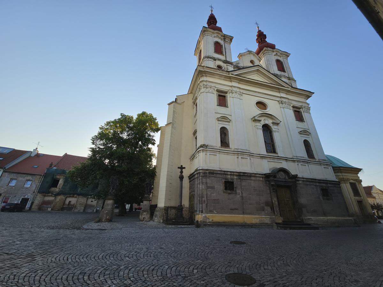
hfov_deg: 106.2
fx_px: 144
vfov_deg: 89.9
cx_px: 192
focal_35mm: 13
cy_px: 144
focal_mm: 2.2
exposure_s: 1/432
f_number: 1.9
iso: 16
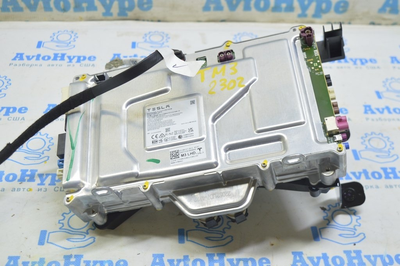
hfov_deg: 41.1
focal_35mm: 48
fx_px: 533
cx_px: 200
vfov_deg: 28.0
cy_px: 133
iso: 400
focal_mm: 32
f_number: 5.6
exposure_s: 1/20
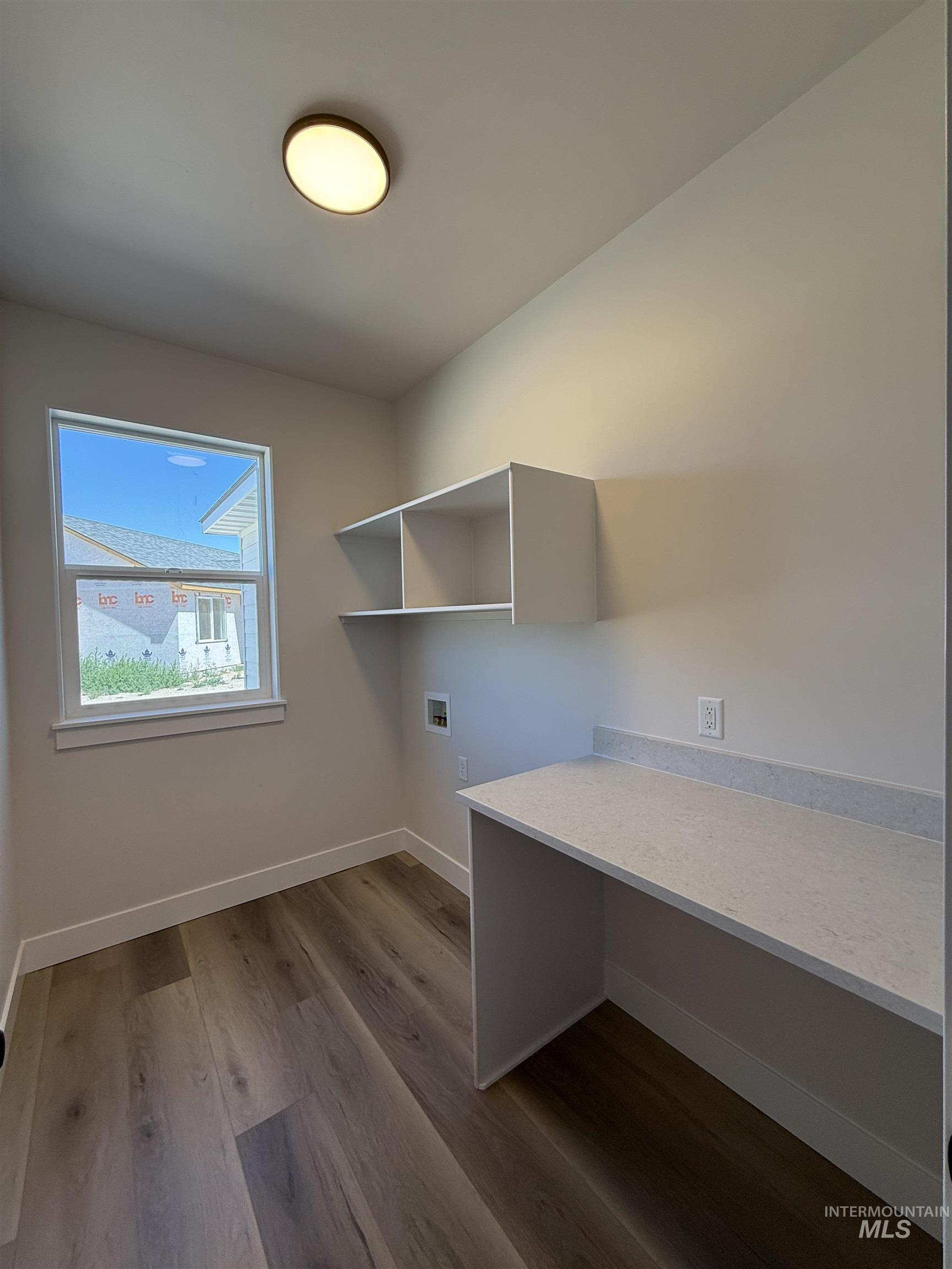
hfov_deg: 85.7
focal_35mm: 14
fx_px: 513
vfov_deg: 102.1
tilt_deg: -1.9
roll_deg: -1.0
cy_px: 634
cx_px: 476
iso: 80
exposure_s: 1/99
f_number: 2.2
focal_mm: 2.22
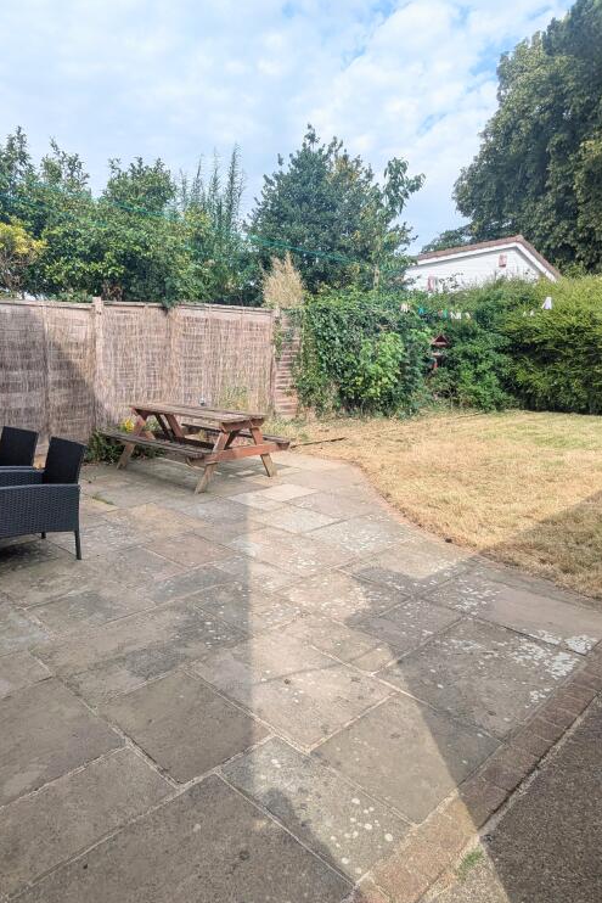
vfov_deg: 76.1
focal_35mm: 23
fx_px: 577
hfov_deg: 54.5
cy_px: 467
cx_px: 224
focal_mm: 2.35
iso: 52
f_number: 2.2
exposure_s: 1/1120
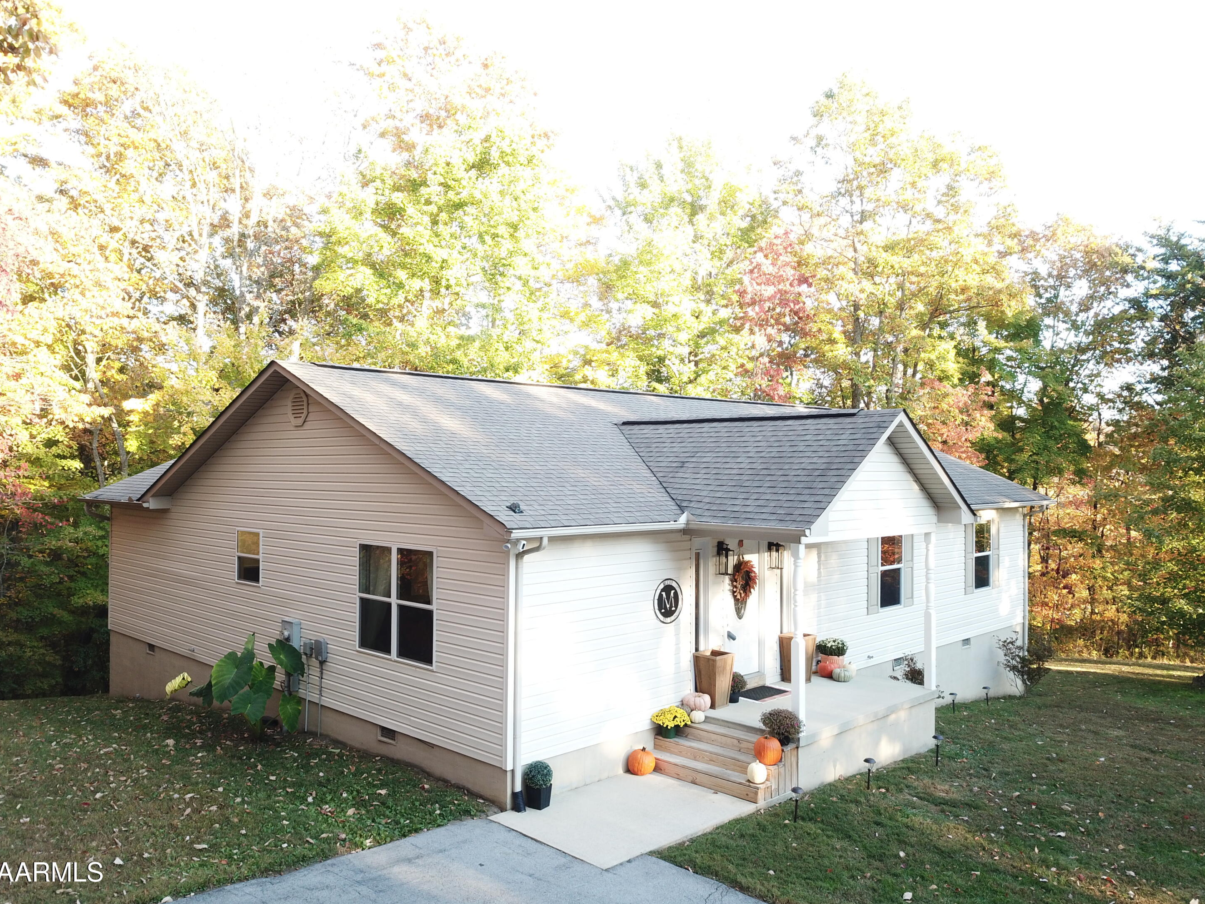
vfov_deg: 51.4
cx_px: 601
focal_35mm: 27
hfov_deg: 65.3
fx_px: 940
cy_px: 446
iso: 100
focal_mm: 4.73
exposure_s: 1/50
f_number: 2.2
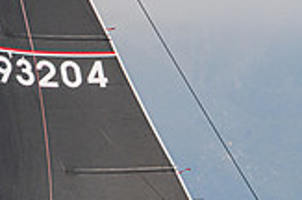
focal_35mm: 1329
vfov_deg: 1.0
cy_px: 345
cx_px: 139
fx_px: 11127
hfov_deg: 1.6
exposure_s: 1/2500
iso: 500
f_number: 8
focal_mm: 300
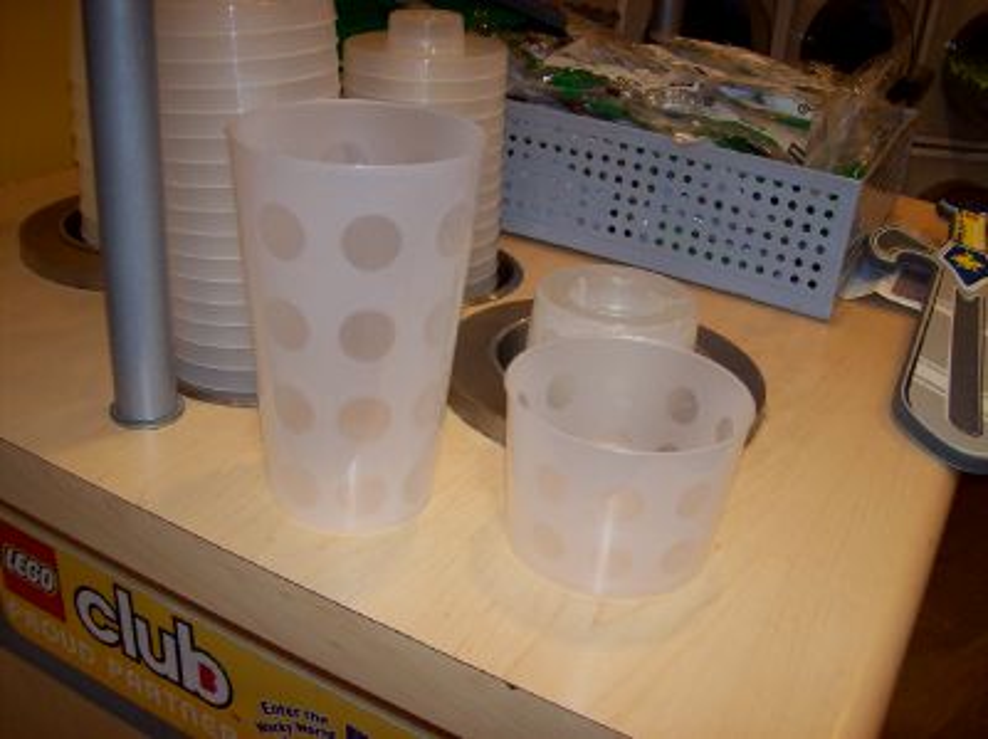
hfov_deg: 51.4
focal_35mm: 36
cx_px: 494
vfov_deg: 39.6
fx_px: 1026
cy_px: 370
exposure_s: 1/64
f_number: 2.7
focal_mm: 6
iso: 80
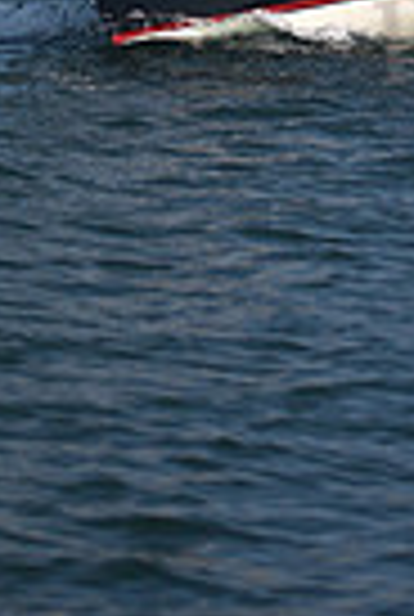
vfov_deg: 6.7
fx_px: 5080
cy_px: -656
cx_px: 142
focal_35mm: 296
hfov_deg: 4.7
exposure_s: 1/2000
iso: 250
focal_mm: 70
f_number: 3.2
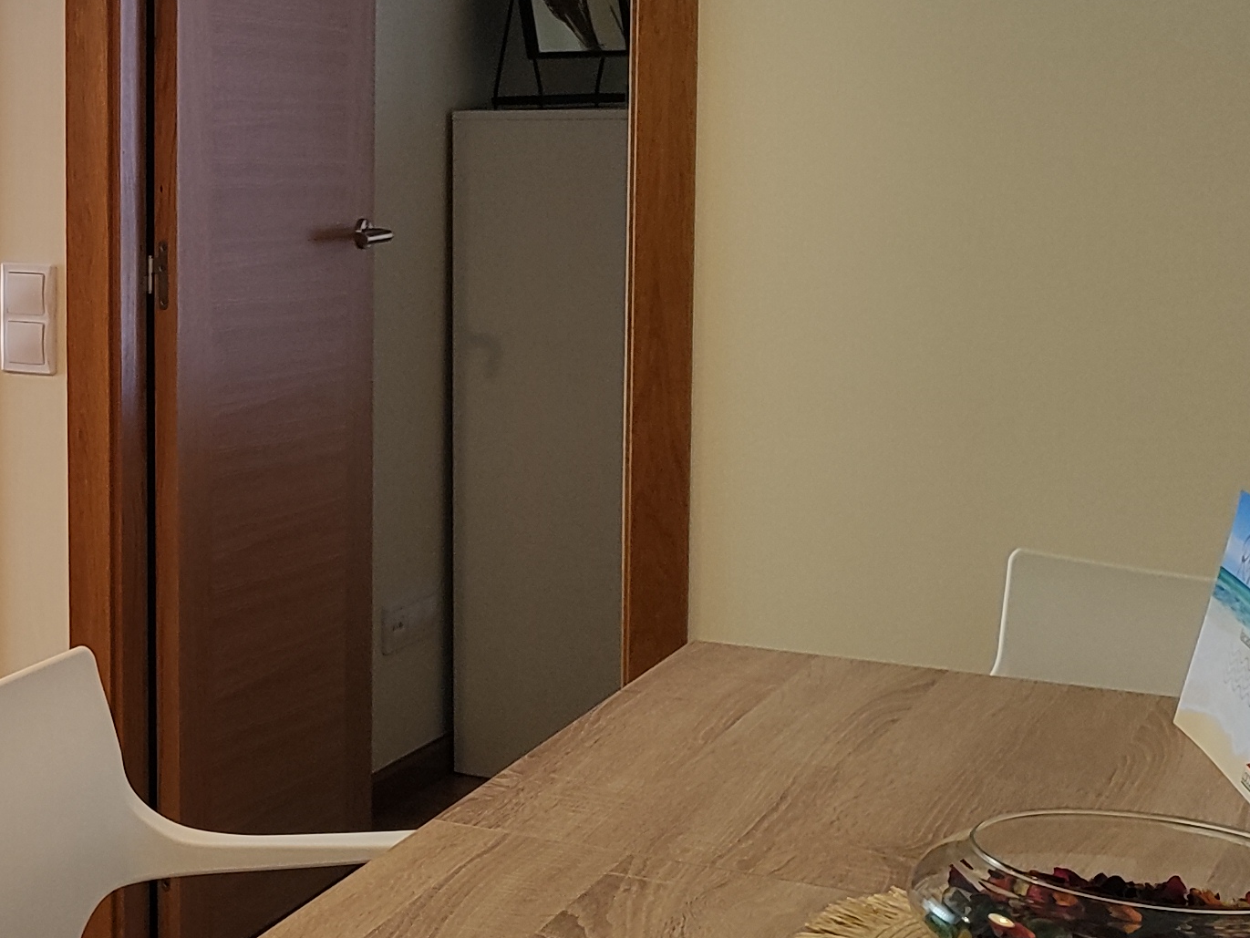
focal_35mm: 70
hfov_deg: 25.0
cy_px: 271
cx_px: -255
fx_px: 2528
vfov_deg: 20.9
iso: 91
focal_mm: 5.89
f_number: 1.89
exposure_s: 1/100
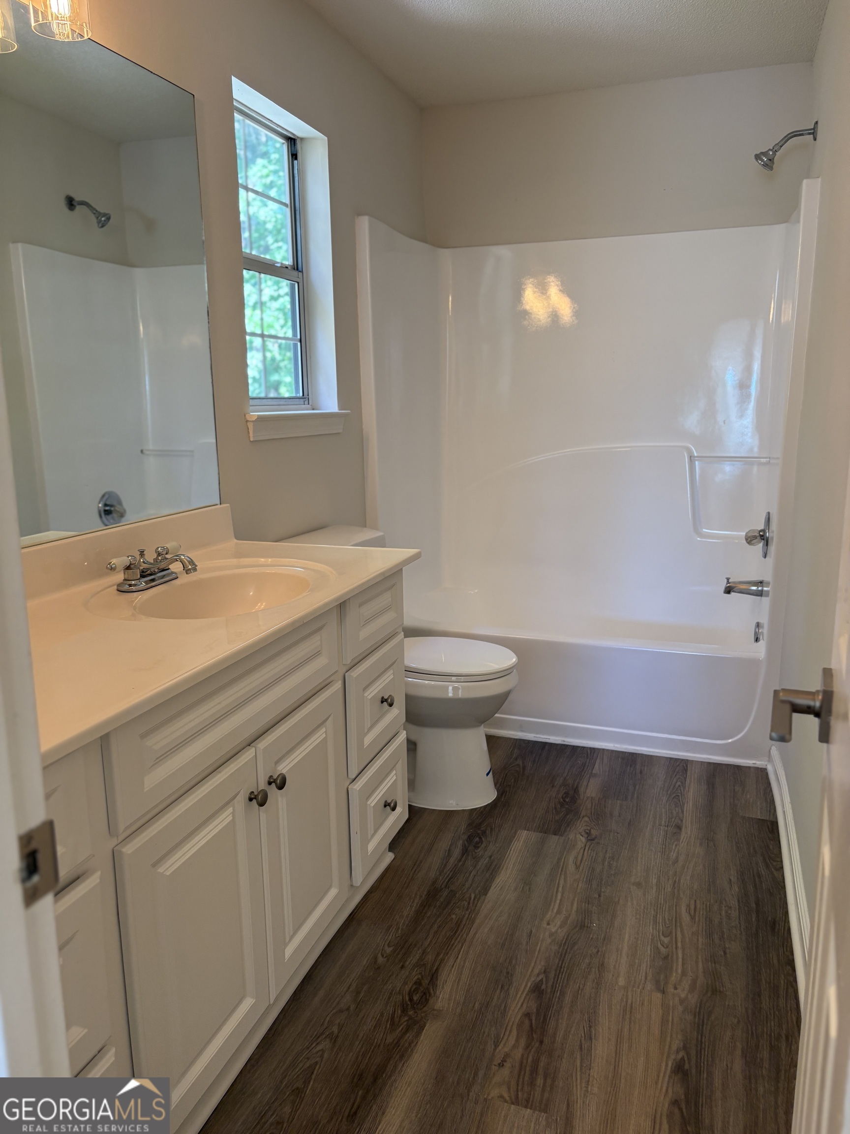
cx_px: 425
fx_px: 851
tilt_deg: -9.7
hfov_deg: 53.1
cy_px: 567
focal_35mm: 26
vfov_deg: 67.3
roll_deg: +0.8
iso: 125
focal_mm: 5.96
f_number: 1.6
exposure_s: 1/120
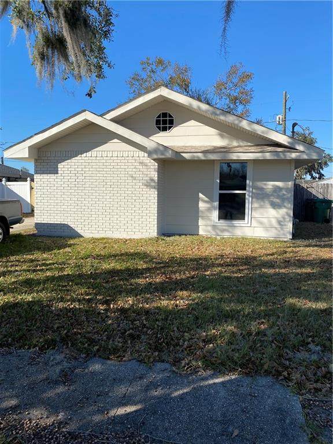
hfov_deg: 53.1
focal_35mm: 26
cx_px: 166
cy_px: 222
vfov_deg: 67.3
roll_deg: -0.9
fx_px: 333
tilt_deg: -3.7
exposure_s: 1/2410
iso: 32
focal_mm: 4.25
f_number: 1.8
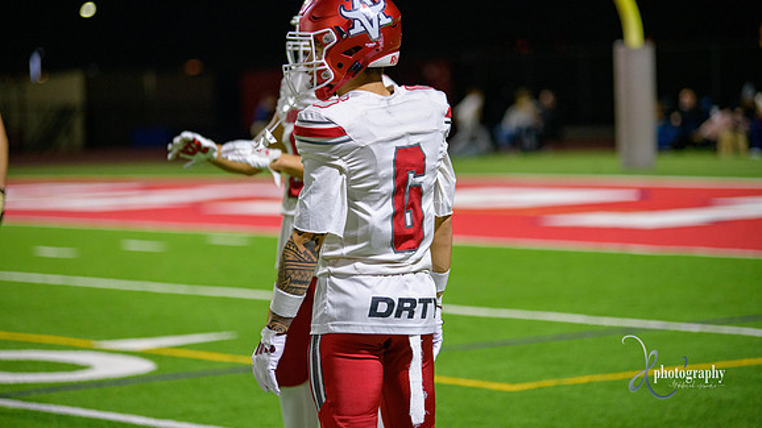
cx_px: 381
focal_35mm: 142
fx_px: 2869
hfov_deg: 15.1
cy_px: 177
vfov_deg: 8.5
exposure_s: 1/320
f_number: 2.8
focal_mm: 135
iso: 2000
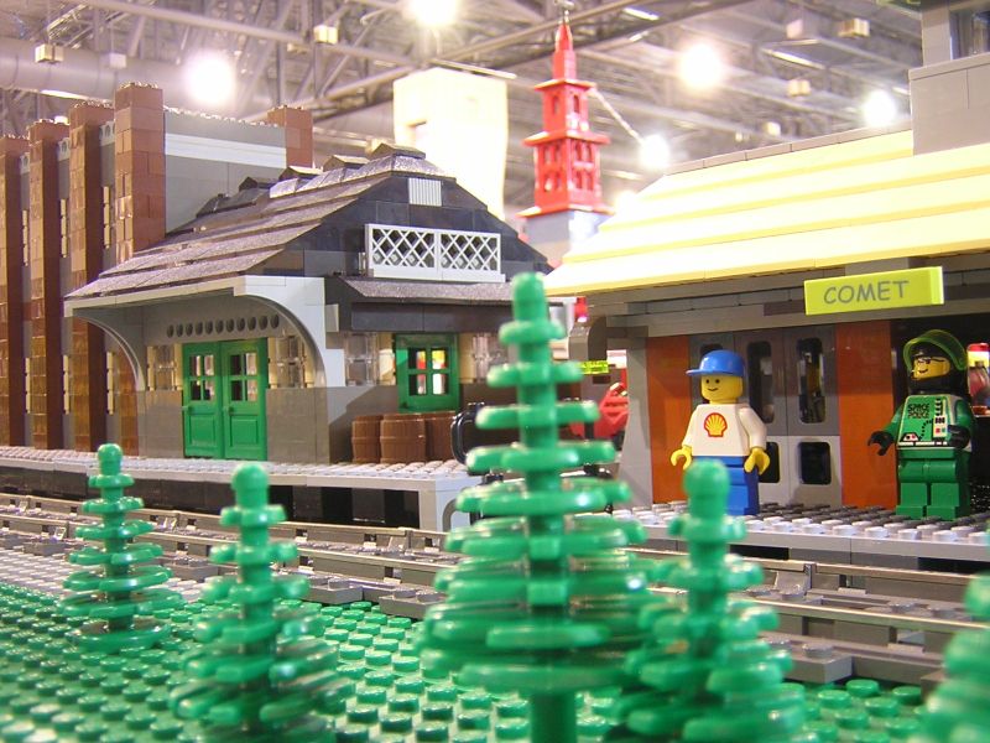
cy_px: 372
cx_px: 495
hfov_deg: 43.9
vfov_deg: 33.6
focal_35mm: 43
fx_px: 1230
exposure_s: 1/3.2
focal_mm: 5.6
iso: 166
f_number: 2.8
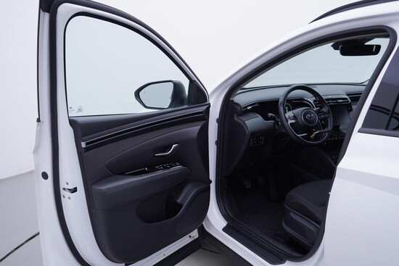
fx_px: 399
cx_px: 200
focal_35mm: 36
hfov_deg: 53.1
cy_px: 133
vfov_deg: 36.9
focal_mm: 24
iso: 125
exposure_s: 1/60
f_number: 4
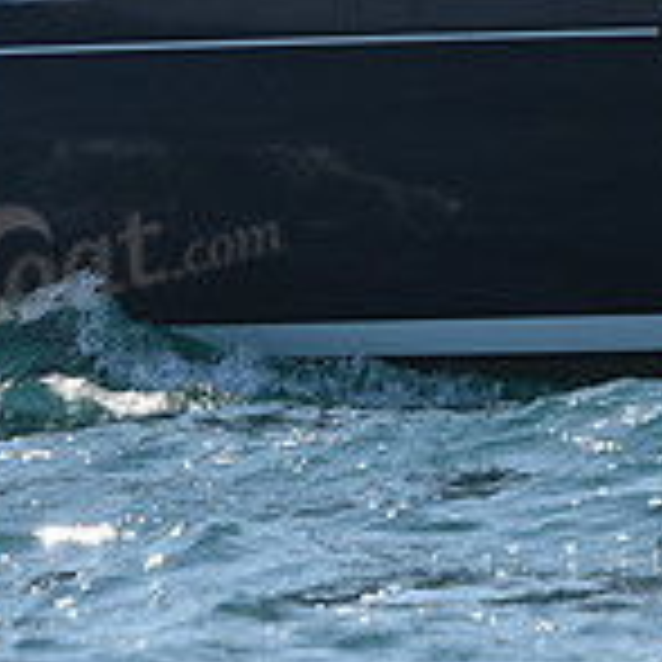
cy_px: 2
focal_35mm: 454
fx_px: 9823
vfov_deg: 3.9
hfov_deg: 3.9
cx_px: 518
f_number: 5.6
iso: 250
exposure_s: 1/2000
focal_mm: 135
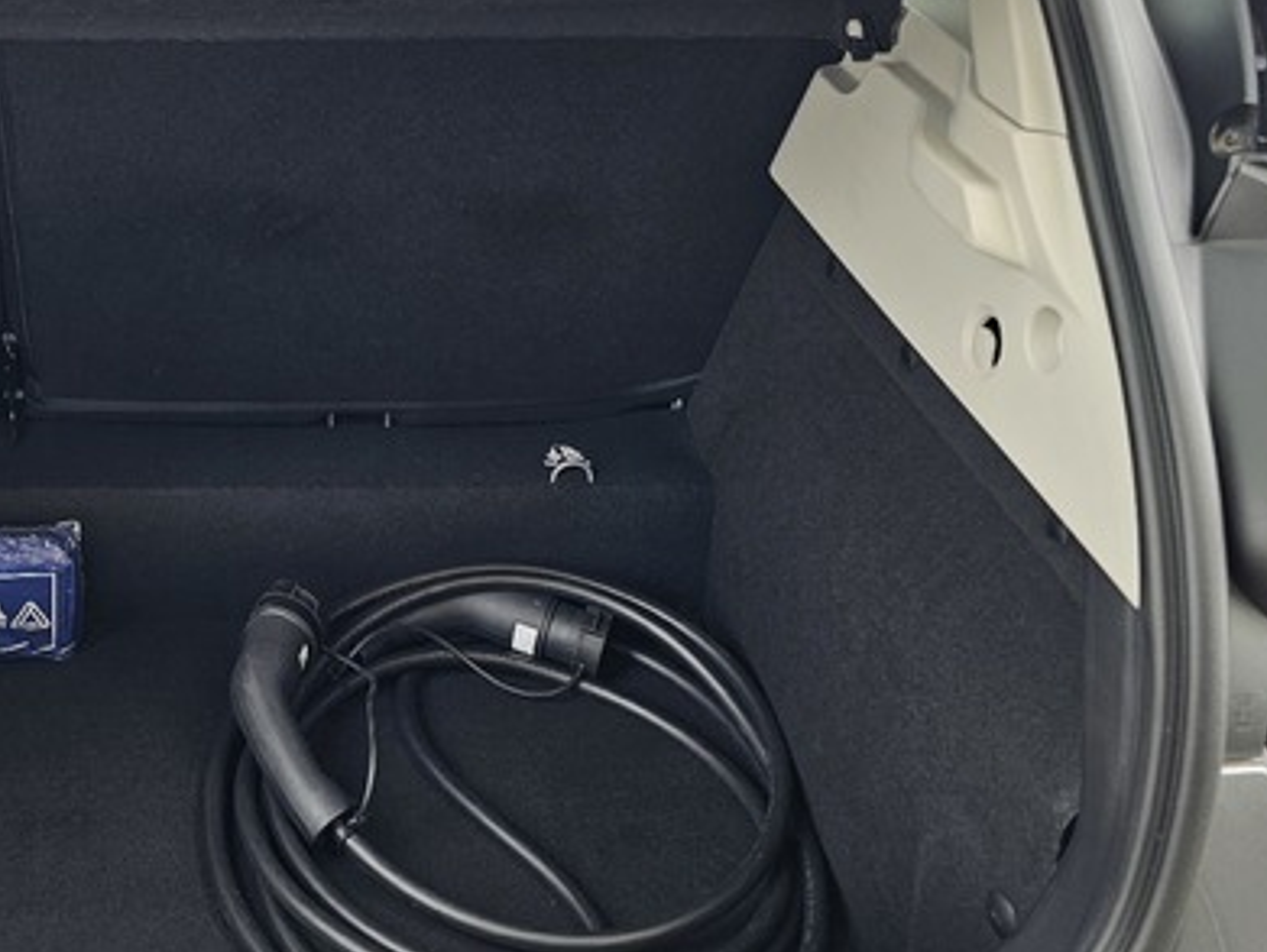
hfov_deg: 38.2
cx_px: 175
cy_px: 278
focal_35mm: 47
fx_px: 1722
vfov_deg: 30.6
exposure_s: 1/100
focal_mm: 6.3
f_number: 1.7
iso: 32
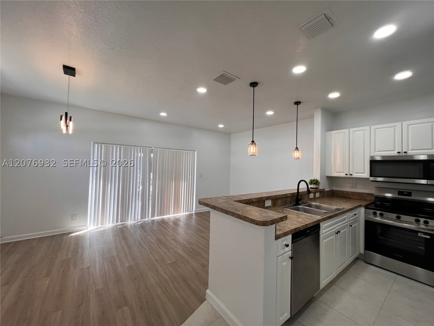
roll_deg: -2.7
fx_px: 163
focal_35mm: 13
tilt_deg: +0.9
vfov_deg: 89.9
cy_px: 163
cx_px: 217
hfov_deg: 106.2
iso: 64
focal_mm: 1.57
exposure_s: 1/120
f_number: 1.8
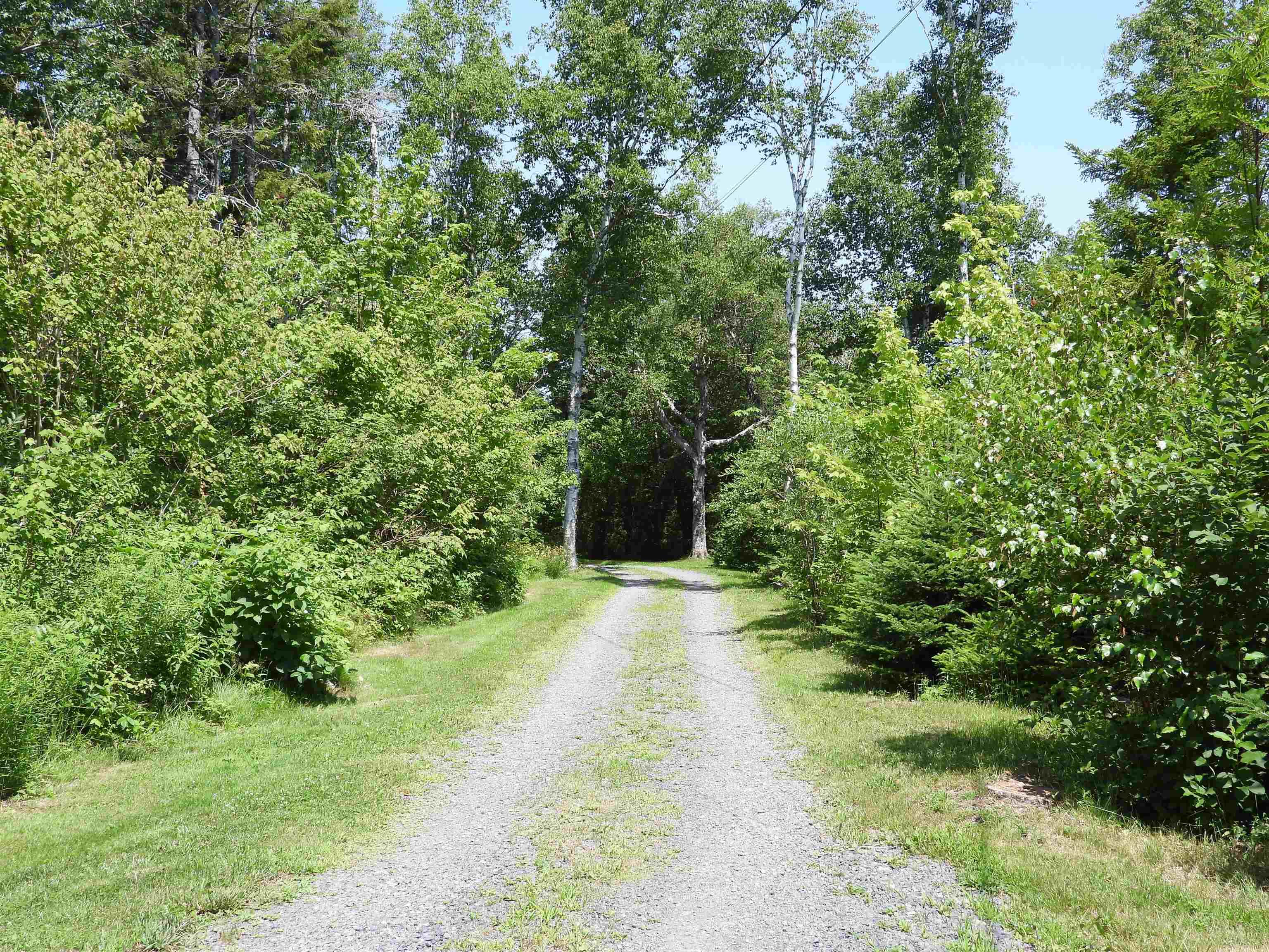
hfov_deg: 45.8
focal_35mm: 41
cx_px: 634
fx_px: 1503
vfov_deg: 35.1
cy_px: 476
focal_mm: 7.4
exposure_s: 1/640
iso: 100
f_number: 3.2
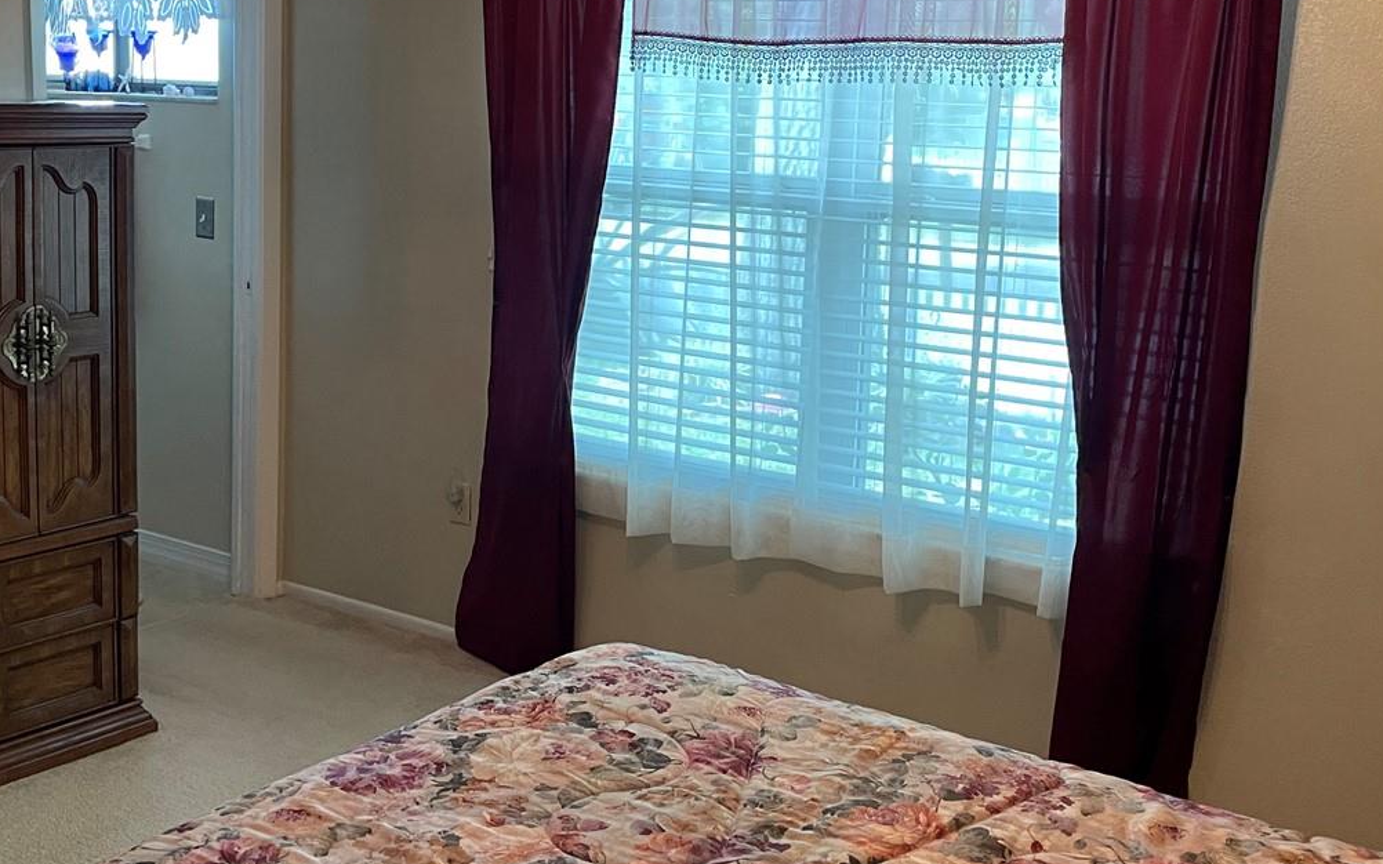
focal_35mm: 44
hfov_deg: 45.1
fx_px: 1658
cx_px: 584
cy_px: 300
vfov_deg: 29.0
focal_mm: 4.2
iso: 160
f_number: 1.6
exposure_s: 1/60
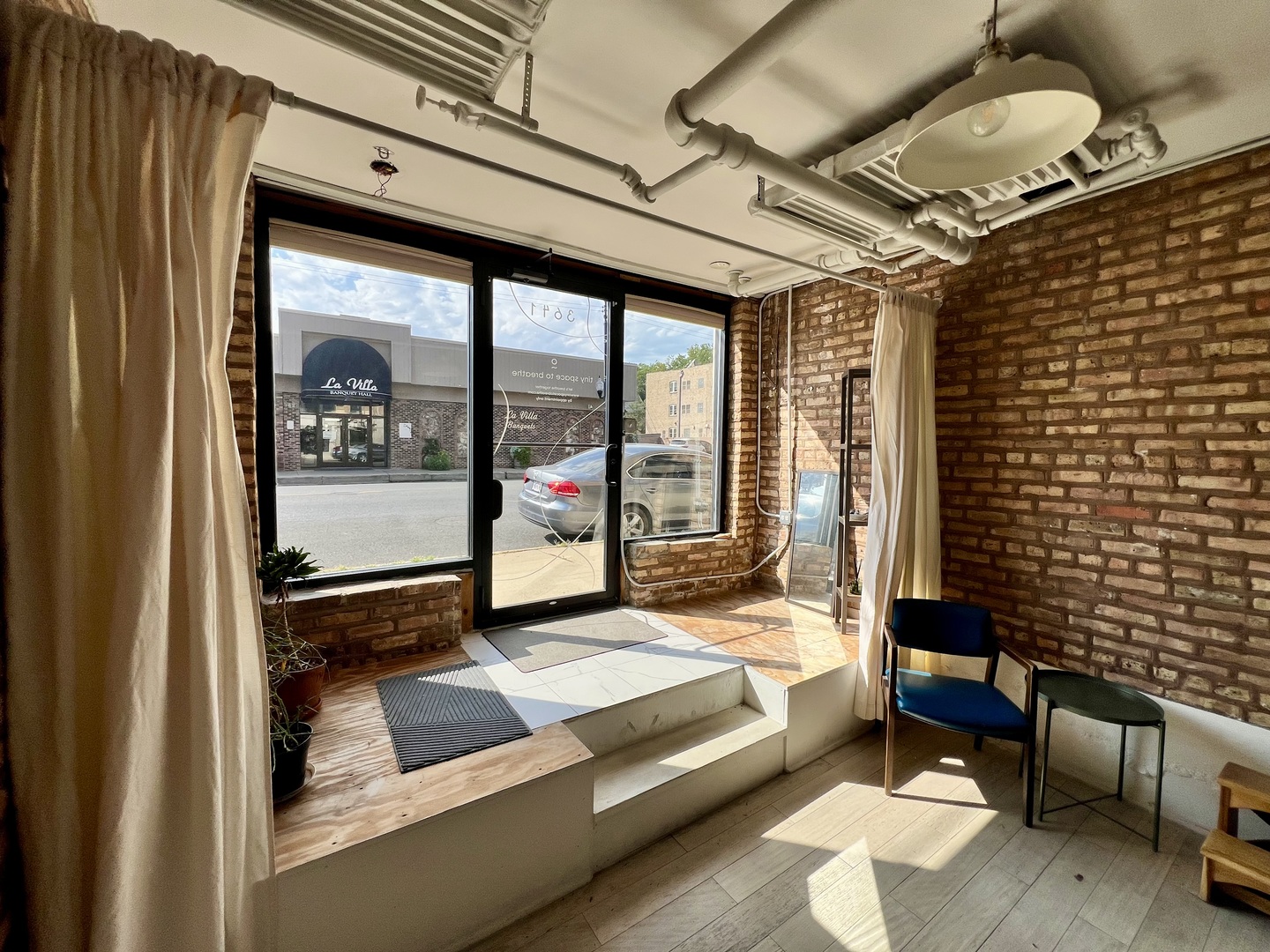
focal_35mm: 13
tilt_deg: -4.1
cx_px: 635
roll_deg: -1.2
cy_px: 476
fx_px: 477
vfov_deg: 89.9
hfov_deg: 106.2
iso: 32
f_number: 1.8
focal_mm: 1.57
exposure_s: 1/1014
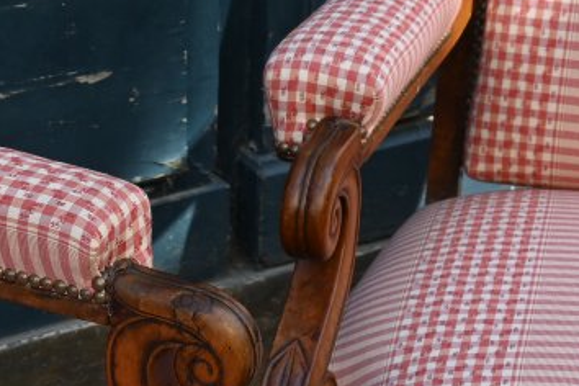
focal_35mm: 125
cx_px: 141
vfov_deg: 10.5
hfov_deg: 16.4
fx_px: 2003
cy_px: 628
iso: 200
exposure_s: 1/250
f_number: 5
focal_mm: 24.5
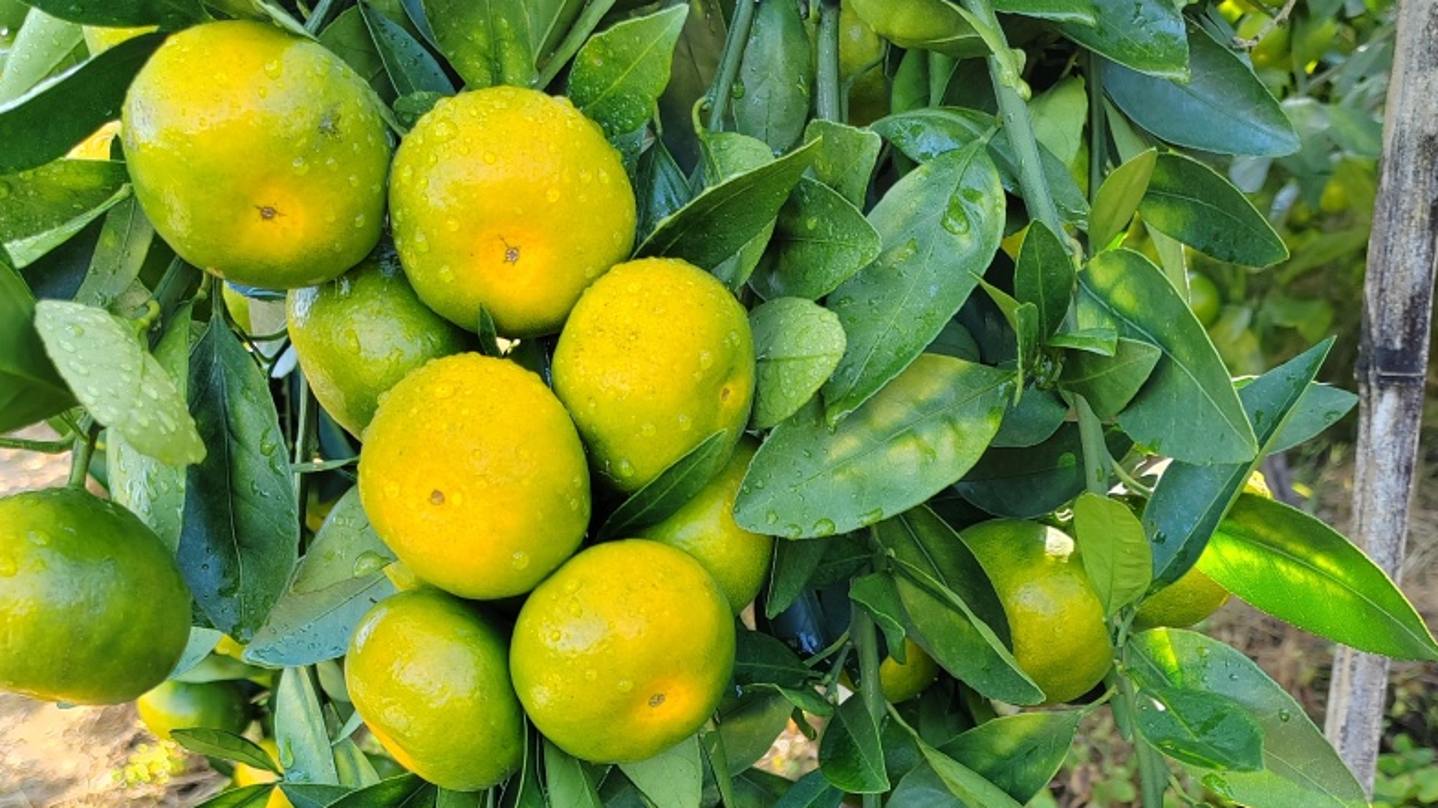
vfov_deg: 27.8
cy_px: 816
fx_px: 1525
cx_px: 720
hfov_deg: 50.5
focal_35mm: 40
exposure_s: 1/110
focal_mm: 5.52
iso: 100
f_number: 1.9
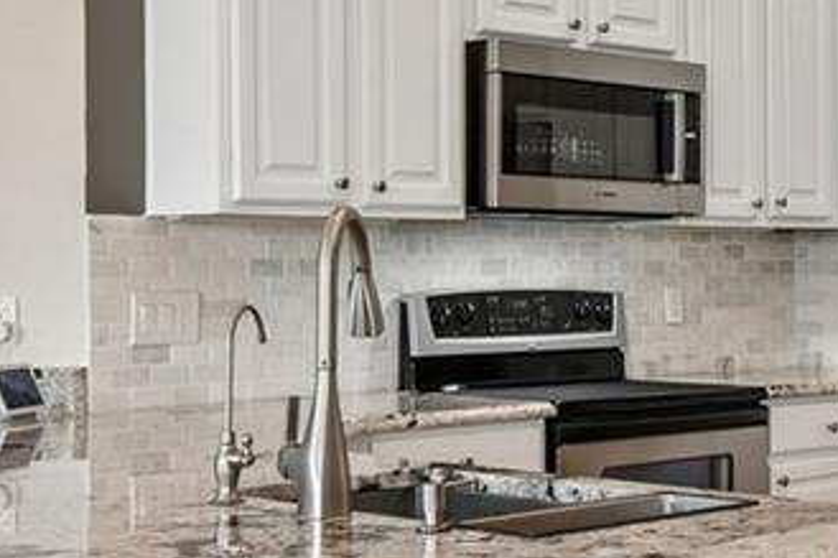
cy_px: 214
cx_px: 851
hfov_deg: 26.2
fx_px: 1698
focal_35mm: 73
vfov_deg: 18.6
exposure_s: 1/4
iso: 100
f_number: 8
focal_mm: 10
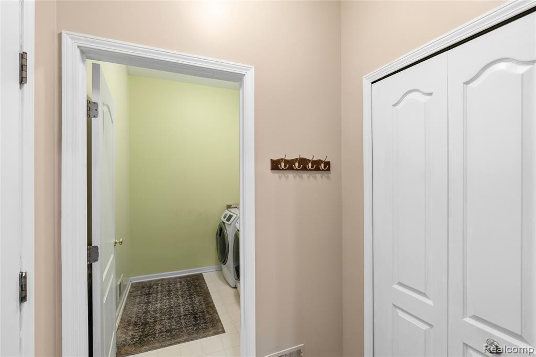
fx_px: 238
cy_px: 178
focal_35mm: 16
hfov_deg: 96.8
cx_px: 268
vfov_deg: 73.7
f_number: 3.5
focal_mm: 16
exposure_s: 1/30
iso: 400
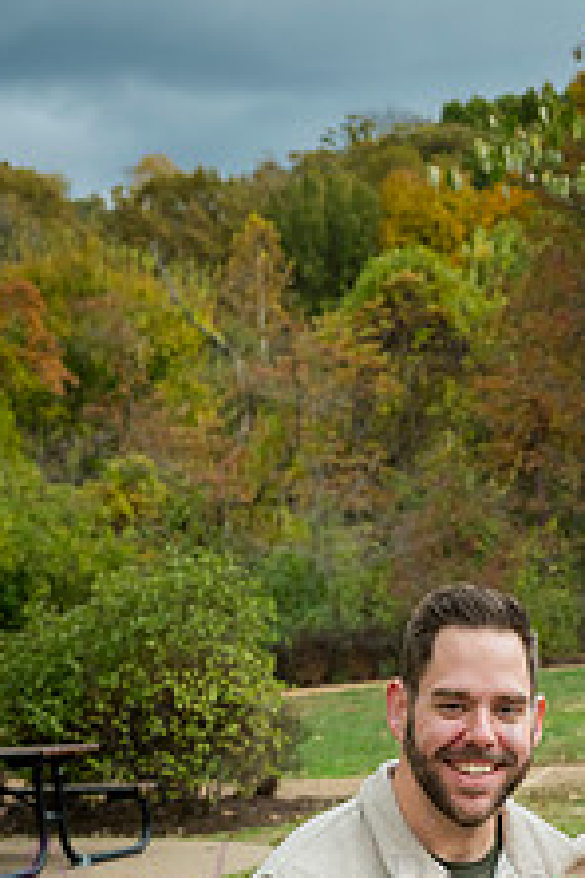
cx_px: 506
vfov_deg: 24.0
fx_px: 1974
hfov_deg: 16.7
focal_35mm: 81
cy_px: 878
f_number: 4.5
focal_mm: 40
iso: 400
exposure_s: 1/500
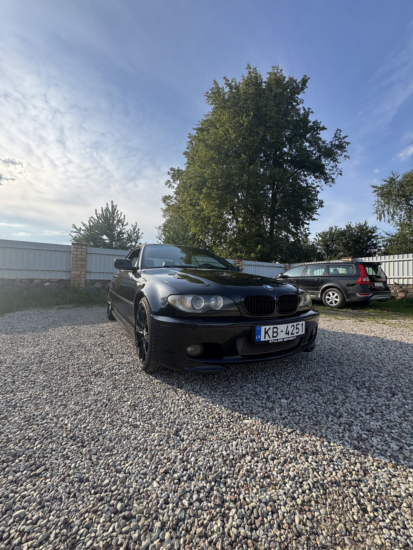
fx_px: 223
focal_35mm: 14
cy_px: 275
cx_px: 206
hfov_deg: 85.7
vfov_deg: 102.1
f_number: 2.2
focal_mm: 2.22
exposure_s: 1/488
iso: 40
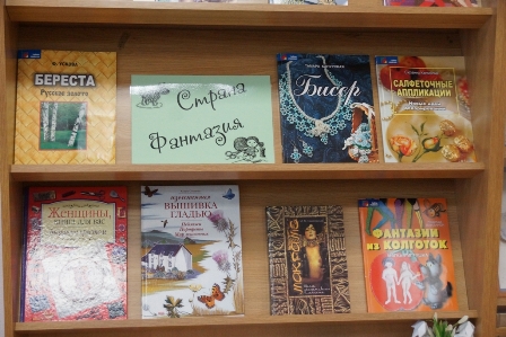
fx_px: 738
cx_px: 253
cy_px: 168
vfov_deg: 25.8
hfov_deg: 37.8
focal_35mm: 52
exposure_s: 1/80
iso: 2000
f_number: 5
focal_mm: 35
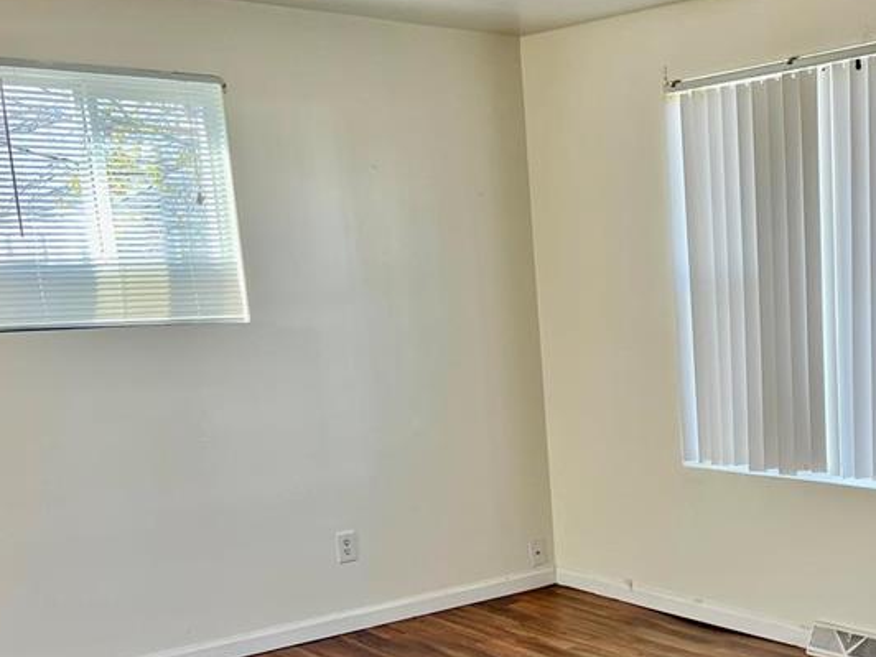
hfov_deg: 35.9
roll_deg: +1.6
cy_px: 502
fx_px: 1265
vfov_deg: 28.6
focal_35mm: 50
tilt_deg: -12.0
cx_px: 790
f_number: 1.5
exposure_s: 1/121
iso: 64
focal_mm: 5.7
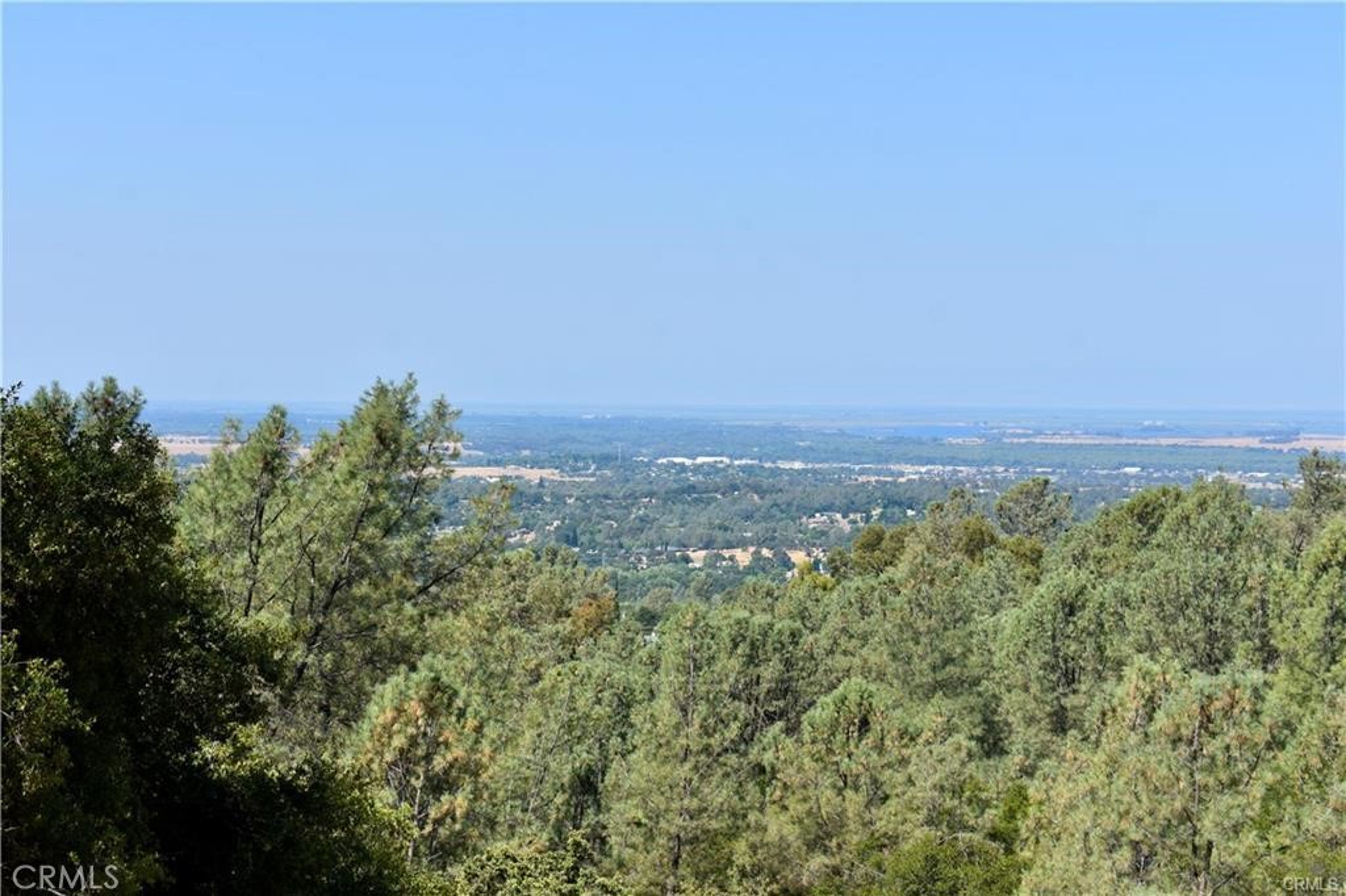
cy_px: 448
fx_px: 3083
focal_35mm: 82
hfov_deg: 24.6
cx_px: 673
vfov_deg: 16.5
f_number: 8
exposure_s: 1/500
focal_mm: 55
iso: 180
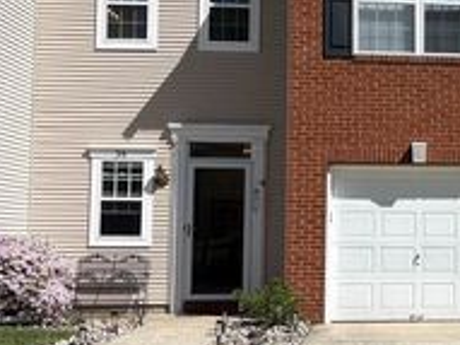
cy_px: 177
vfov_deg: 21.6
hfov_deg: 26.8
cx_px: 472
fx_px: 903
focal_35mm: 68
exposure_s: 1/6329
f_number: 1.6
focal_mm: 5.96
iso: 50
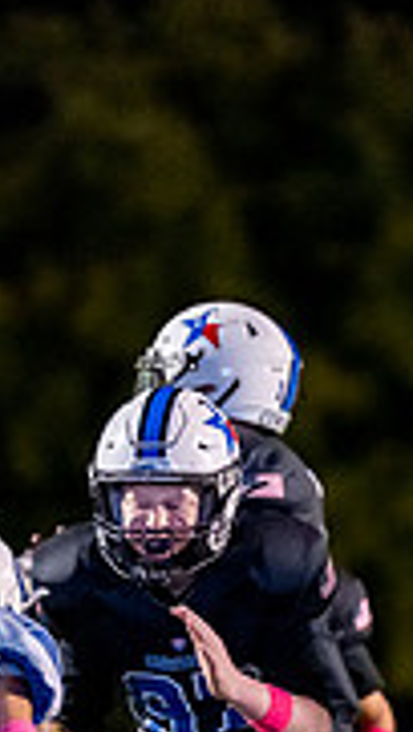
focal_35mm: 758
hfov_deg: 1.6
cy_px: 645
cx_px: 369
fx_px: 14737
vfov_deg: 2.8
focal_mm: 200
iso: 4000
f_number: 2.8
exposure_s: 1/1000
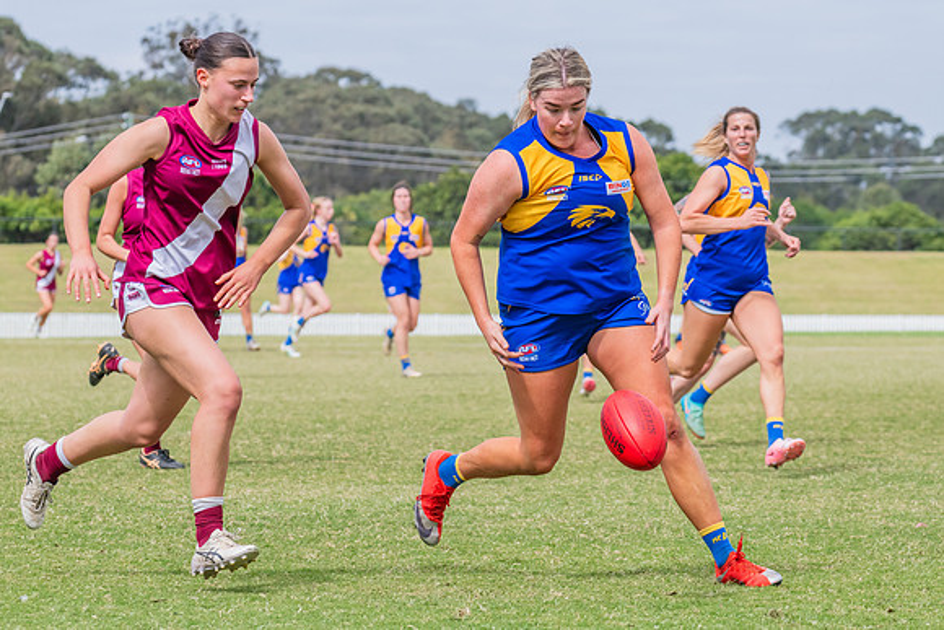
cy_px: 290
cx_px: 424
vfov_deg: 7.2
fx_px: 5011
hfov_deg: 10.8
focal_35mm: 191
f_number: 10
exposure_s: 1/1250
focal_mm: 170
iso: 800
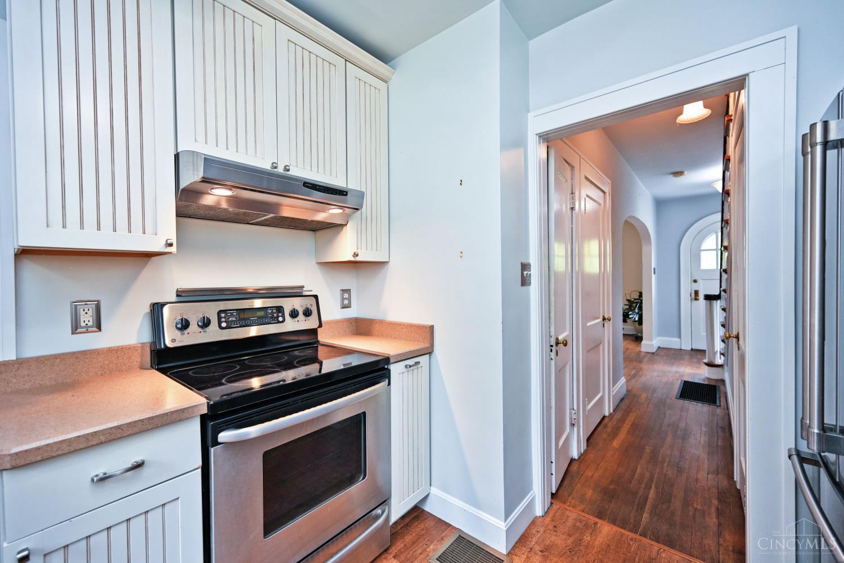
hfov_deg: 104.3
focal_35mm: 14
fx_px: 328
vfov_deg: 81.2
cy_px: 282
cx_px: 422
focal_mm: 14
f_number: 4
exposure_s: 1/60
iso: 360
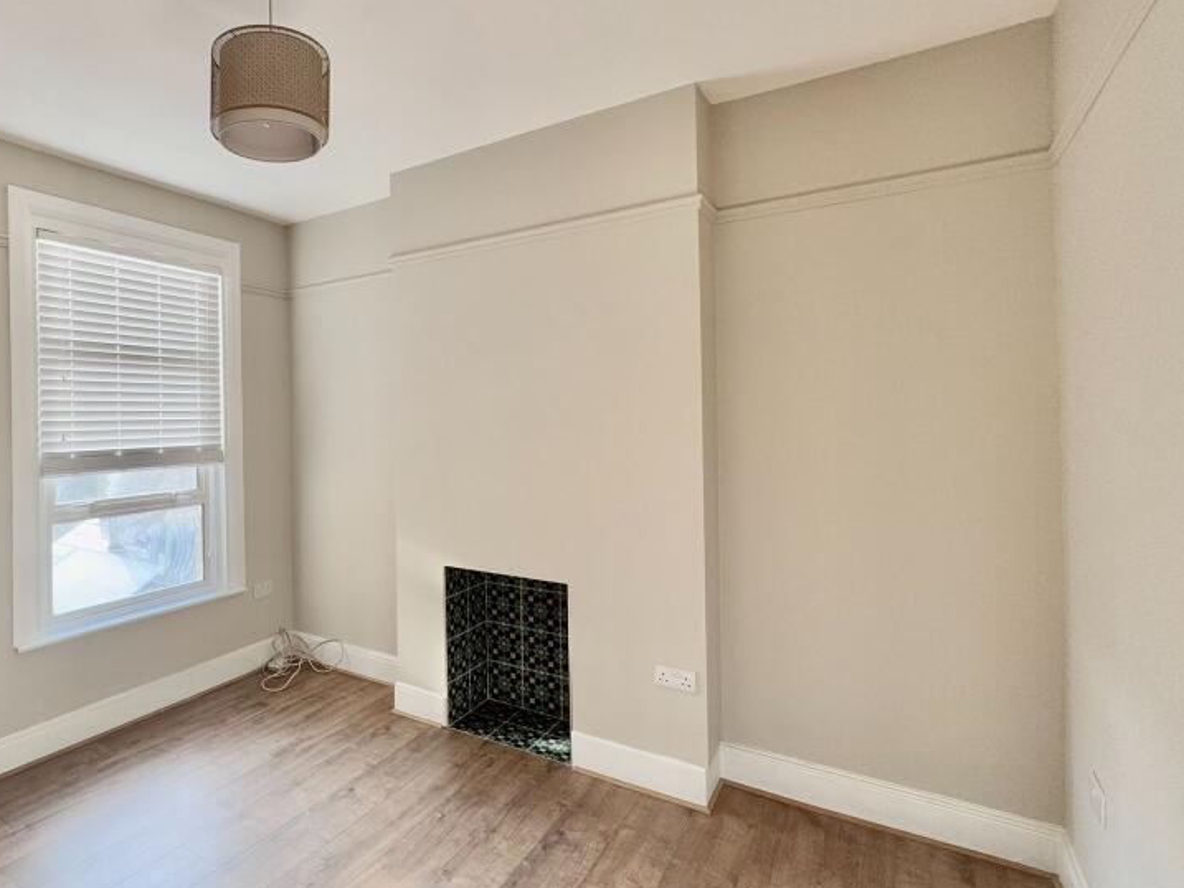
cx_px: 375
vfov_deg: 65.9
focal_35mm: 20
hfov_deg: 78.5
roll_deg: +0.6
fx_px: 684
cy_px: 421
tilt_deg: +0.0
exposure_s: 1/99
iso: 64
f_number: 2.2
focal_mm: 2.22
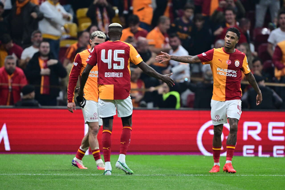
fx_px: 4749
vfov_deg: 2.3
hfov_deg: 3.4
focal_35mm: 600
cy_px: 95
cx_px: 142
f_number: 2.8
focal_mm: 400
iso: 3200
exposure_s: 1/2500
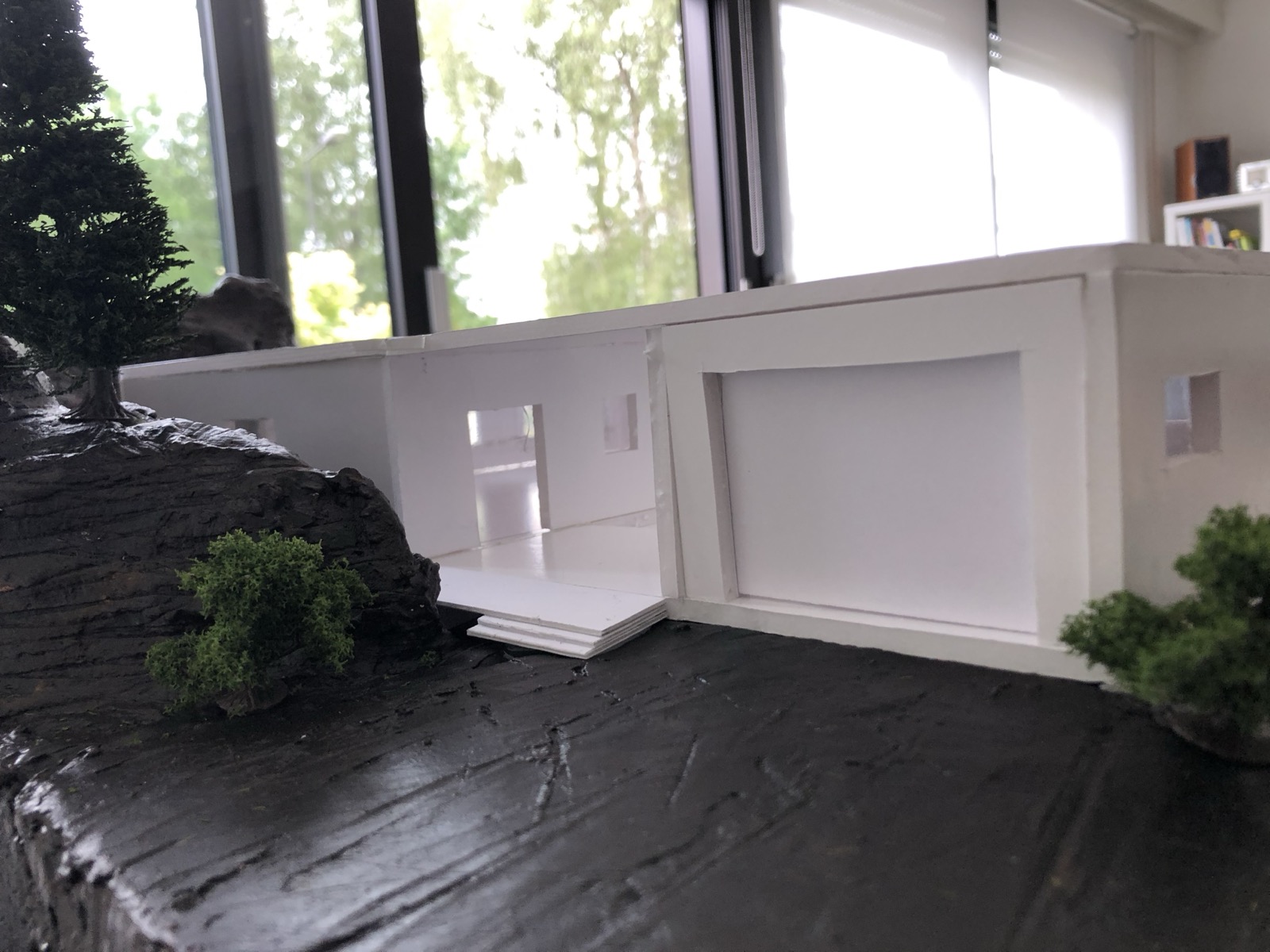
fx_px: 1027
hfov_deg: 63.4
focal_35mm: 28
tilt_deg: -5.1
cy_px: 476
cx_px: 635
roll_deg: +5.6
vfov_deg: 49.7
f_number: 1.8
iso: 20
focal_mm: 3.99
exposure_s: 1/40
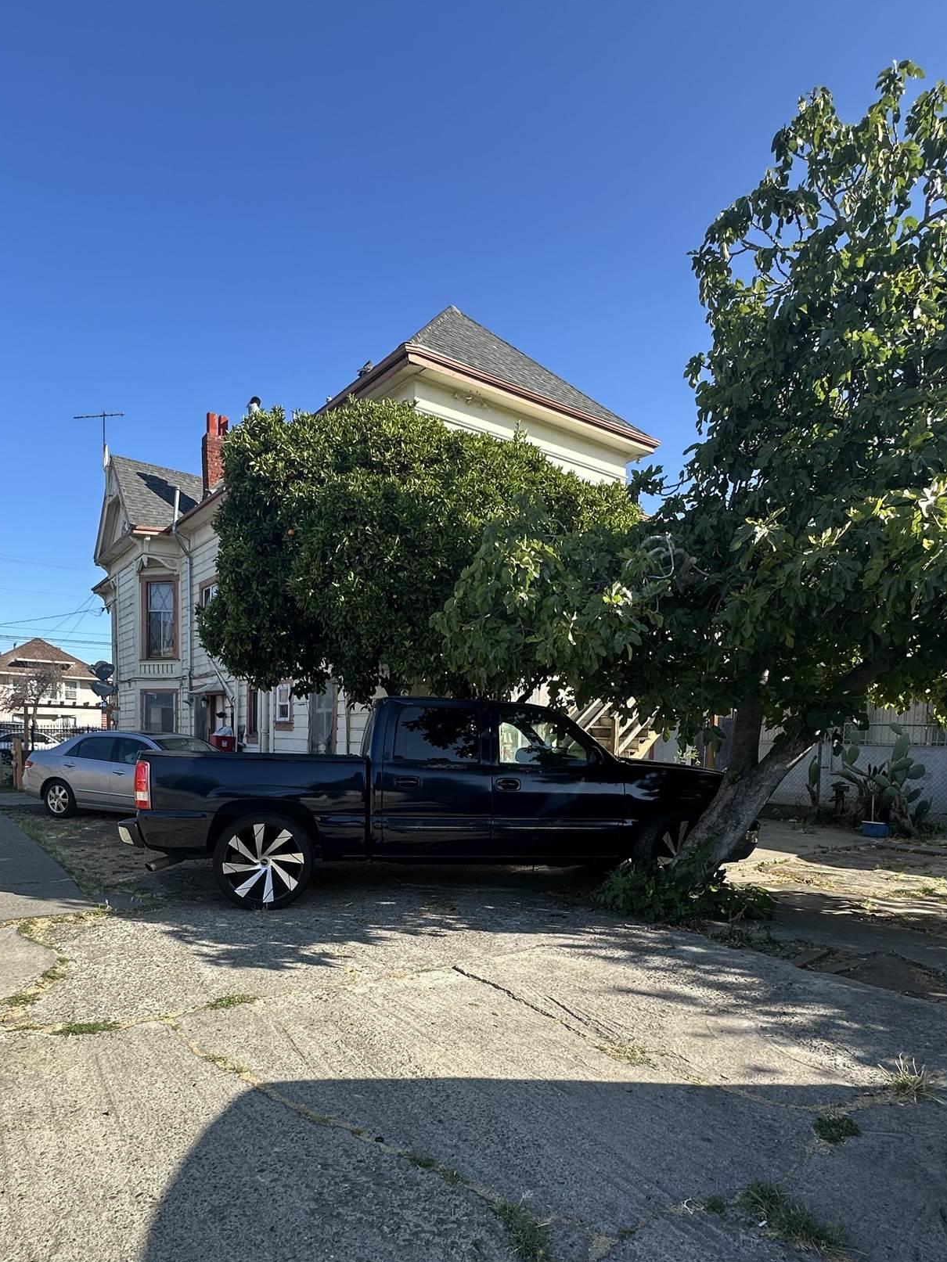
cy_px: 783
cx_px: 445
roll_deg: -2.4
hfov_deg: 65.9
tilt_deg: -2.5
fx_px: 729
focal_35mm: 20
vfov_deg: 80.3
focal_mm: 2.22
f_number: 2.2
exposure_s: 1/615
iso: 40
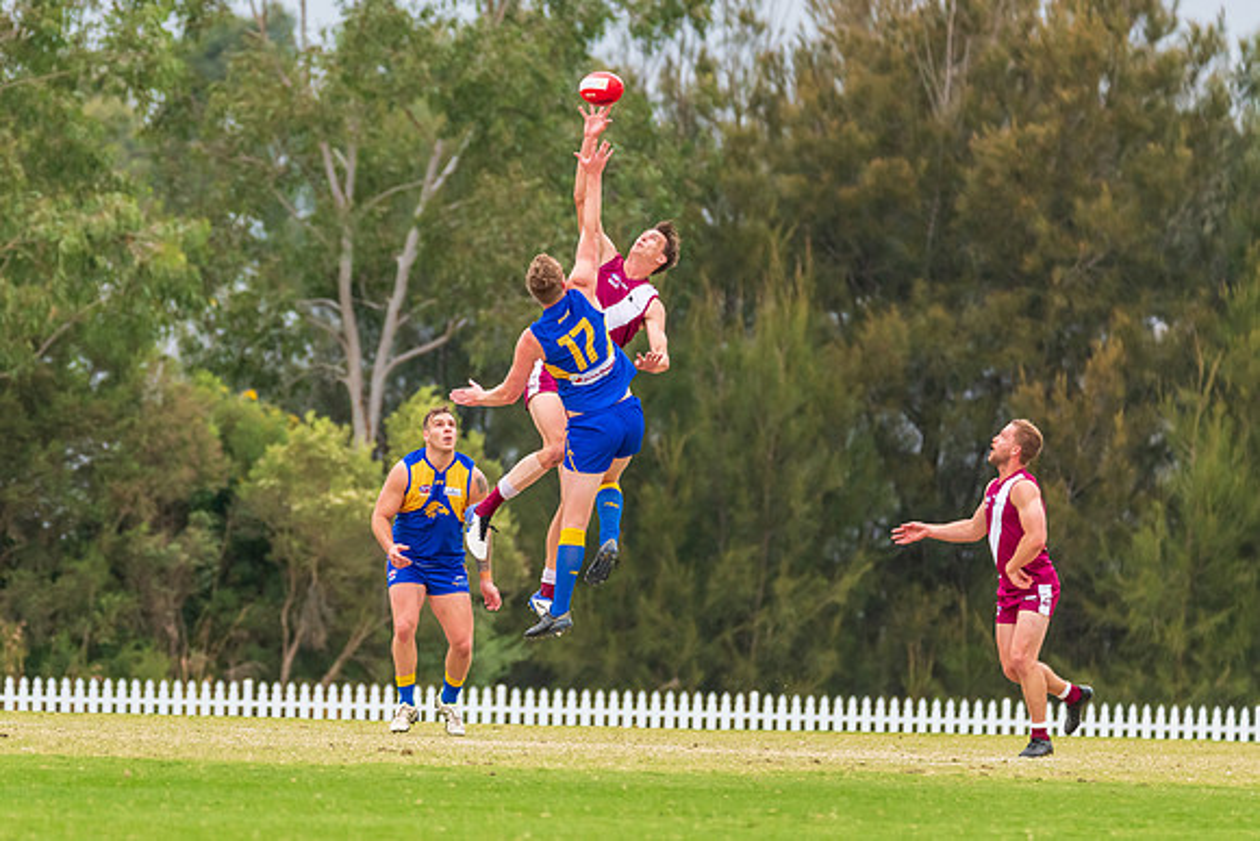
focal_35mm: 455
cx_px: 499
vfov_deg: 3.0
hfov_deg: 4.5
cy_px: 448
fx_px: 15931
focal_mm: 350
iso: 1000
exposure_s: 1/1250
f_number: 6.3
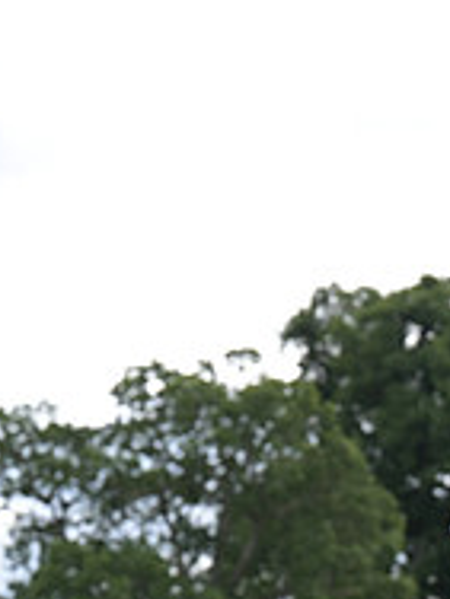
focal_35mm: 309
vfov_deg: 6.4
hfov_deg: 4.7
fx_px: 5356
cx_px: 852
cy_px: 499
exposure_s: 1/1250
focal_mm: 104
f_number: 5.6
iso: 560
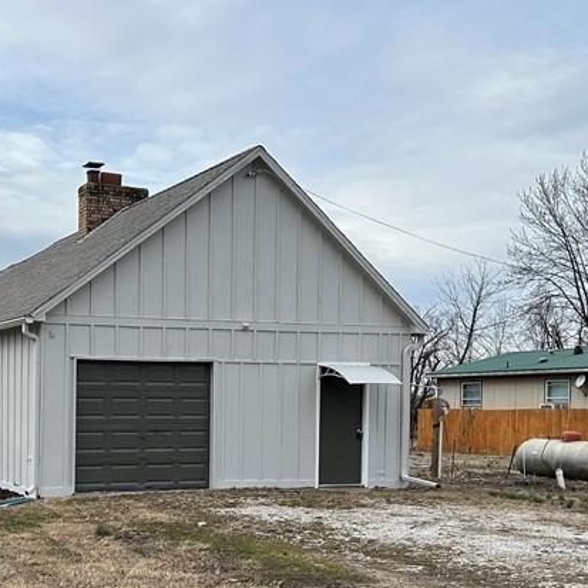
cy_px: 433
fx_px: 1095
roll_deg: +0.5
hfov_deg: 29.7
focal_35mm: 57
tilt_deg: -1.1
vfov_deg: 29.6
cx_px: 165
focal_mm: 5.7
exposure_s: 1/4630
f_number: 1.5
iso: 50
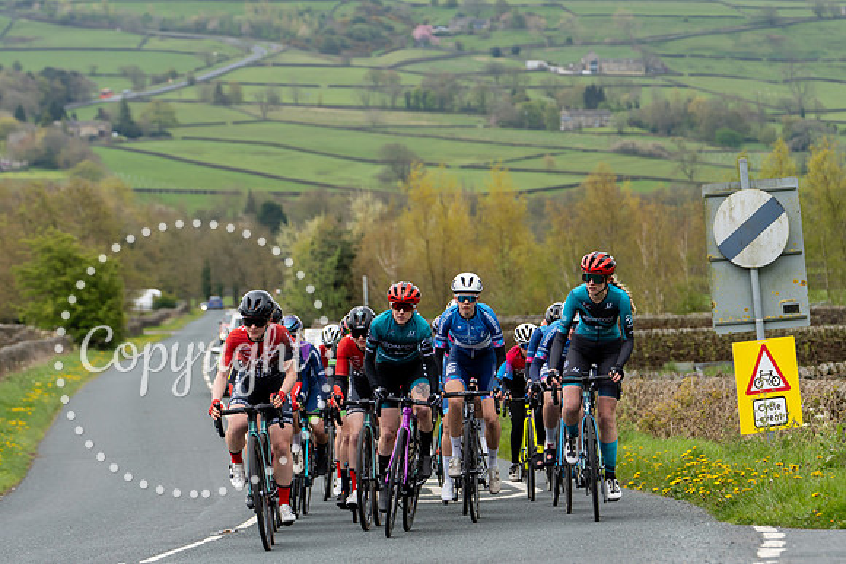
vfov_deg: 9.6
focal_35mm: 143
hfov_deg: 14.3
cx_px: 523
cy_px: 258
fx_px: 3370
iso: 200
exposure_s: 1/640
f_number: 4
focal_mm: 116
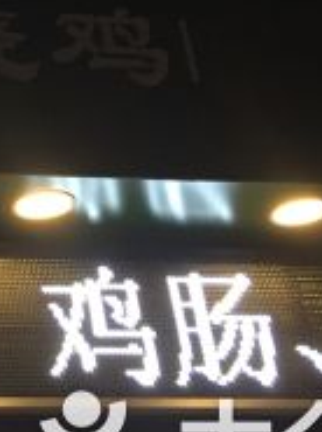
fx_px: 1369
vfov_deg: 17.3
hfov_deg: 12.6
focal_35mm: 110
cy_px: -46
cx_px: -191
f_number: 2.2
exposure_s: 1/33
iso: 64
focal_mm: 4.15
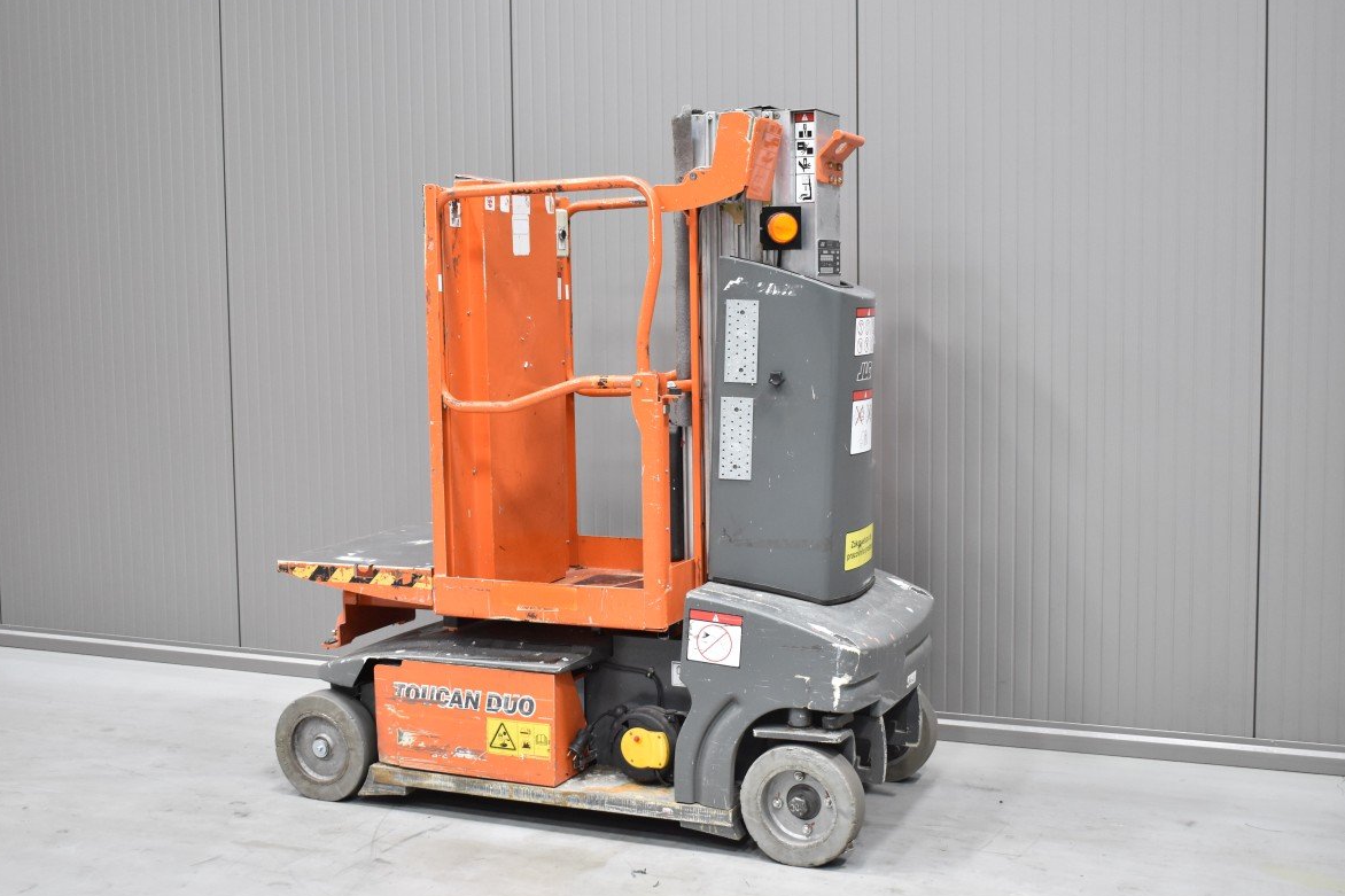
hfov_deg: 45.4
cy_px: 444
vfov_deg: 31.2
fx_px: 1606
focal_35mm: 43
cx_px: 674
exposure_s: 1/30
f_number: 5
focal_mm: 28
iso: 1250
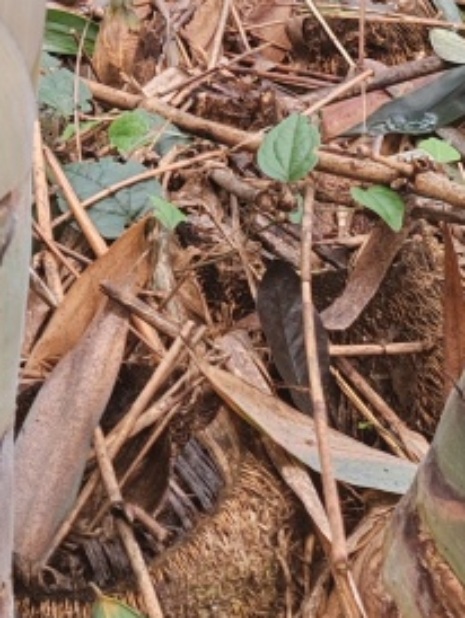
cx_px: 2
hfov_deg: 13.9
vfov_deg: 17.3
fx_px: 1878
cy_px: -245
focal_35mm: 105
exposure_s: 1/100
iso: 1250
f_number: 1.8
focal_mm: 6.14
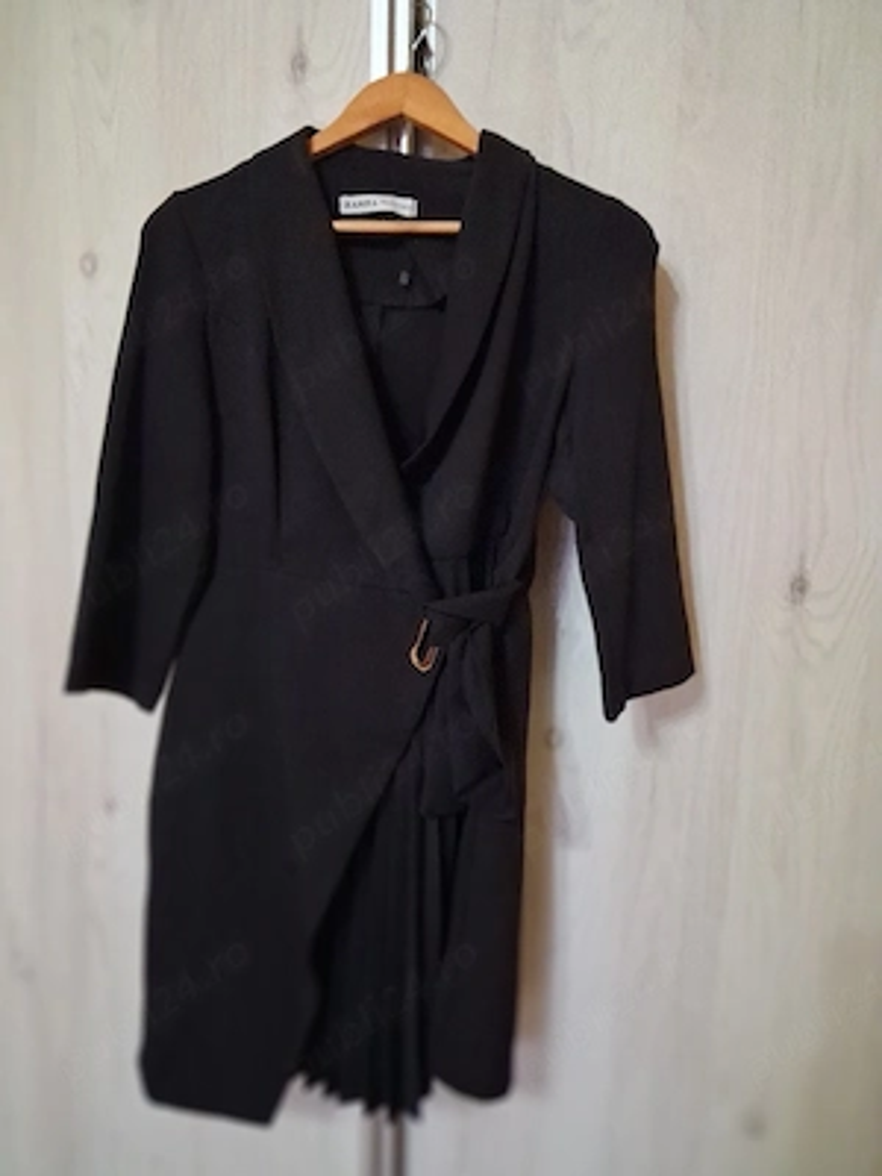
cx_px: 441
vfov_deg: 65.3
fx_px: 917
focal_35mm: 27
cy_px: 588
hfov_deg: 51.4
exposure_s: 1/25
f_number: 1.8
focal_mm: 4
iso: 800
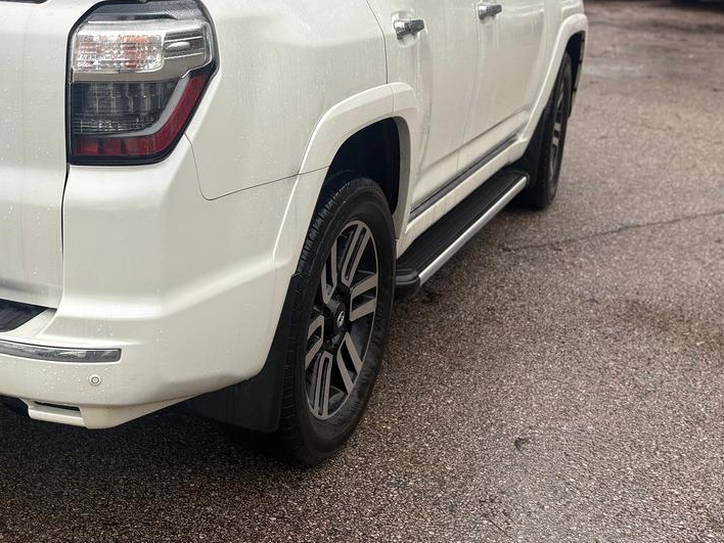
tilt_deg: -16.0
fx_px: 983
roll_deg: +0.2
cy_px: 188
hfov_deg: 38.4
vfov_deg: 30.7
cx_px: 112
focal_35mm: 47
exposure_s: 1/150
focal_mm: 5.96
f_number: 1.6
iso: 32
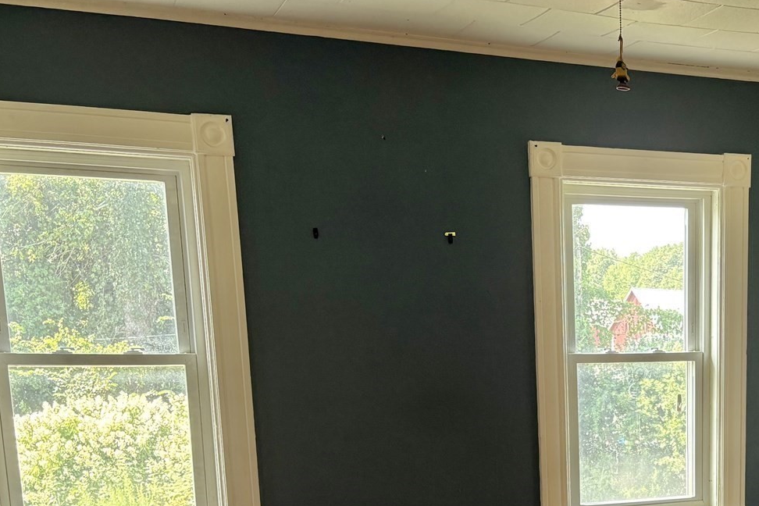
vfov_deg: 22.3
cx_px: 660
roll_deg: +0.7
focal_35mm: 57
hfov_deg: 33.5
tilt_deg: -12.5
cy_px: 578
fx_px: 1202
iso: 100
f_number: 1.6
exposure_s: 1/121
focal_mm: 5.96
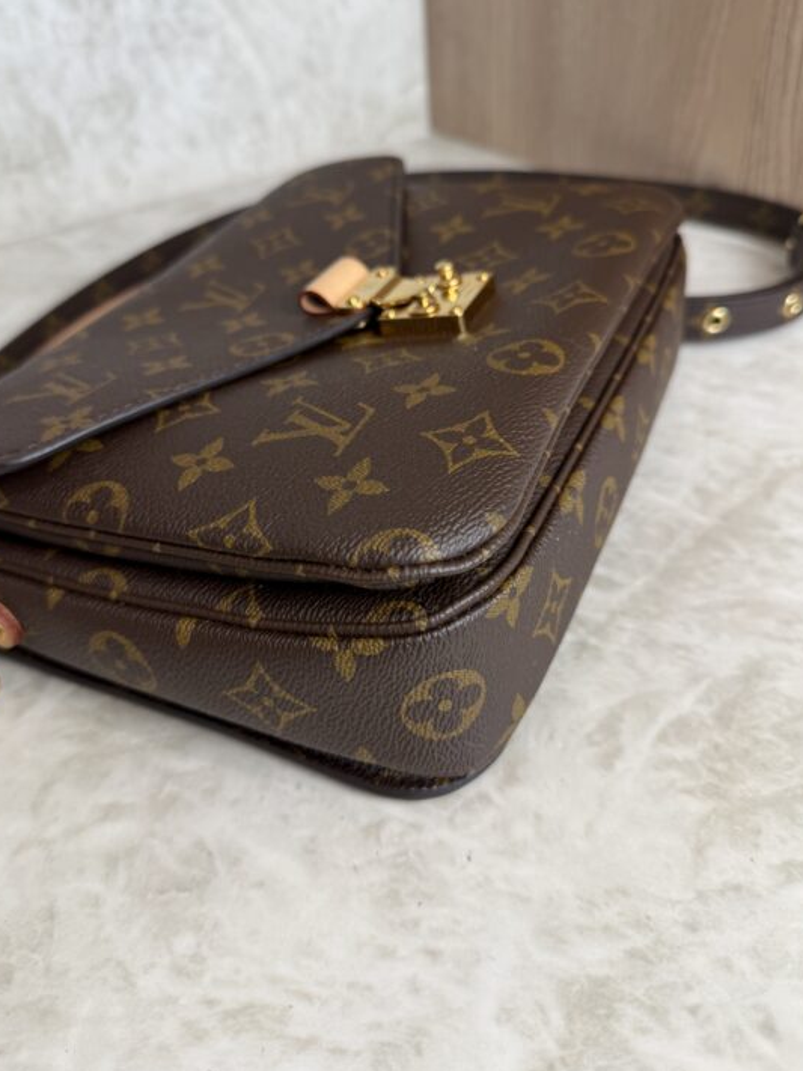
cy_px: 500
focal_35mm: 27
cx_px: 384
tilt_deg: -36.8
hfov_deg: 51.3
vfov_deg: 65.3
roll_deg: +4.7
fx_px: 835
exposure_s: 1/120
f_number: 1.78
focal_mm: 6.76
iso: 125
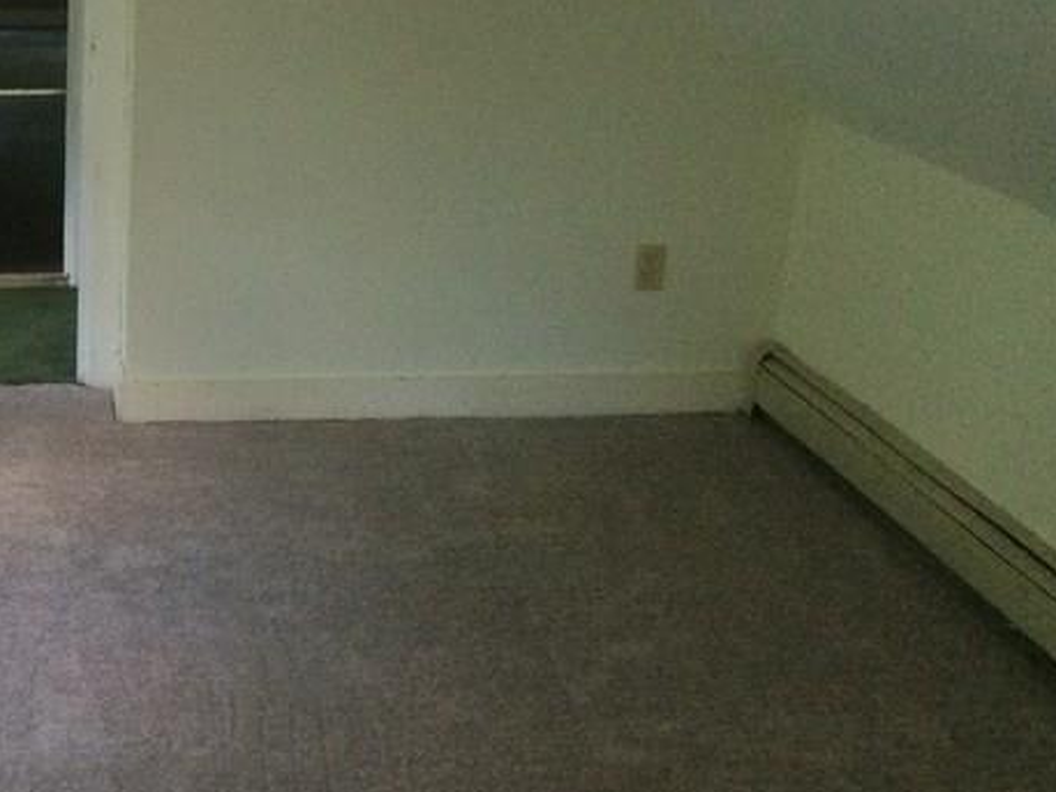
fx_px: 1983
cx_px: -118
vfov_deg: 22.4
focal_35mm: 65
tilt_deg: -24.2
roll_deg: +0.3
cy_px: 586
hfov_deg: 27.2
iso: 250
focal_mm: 4.15
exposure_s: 1/30
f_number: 2.2
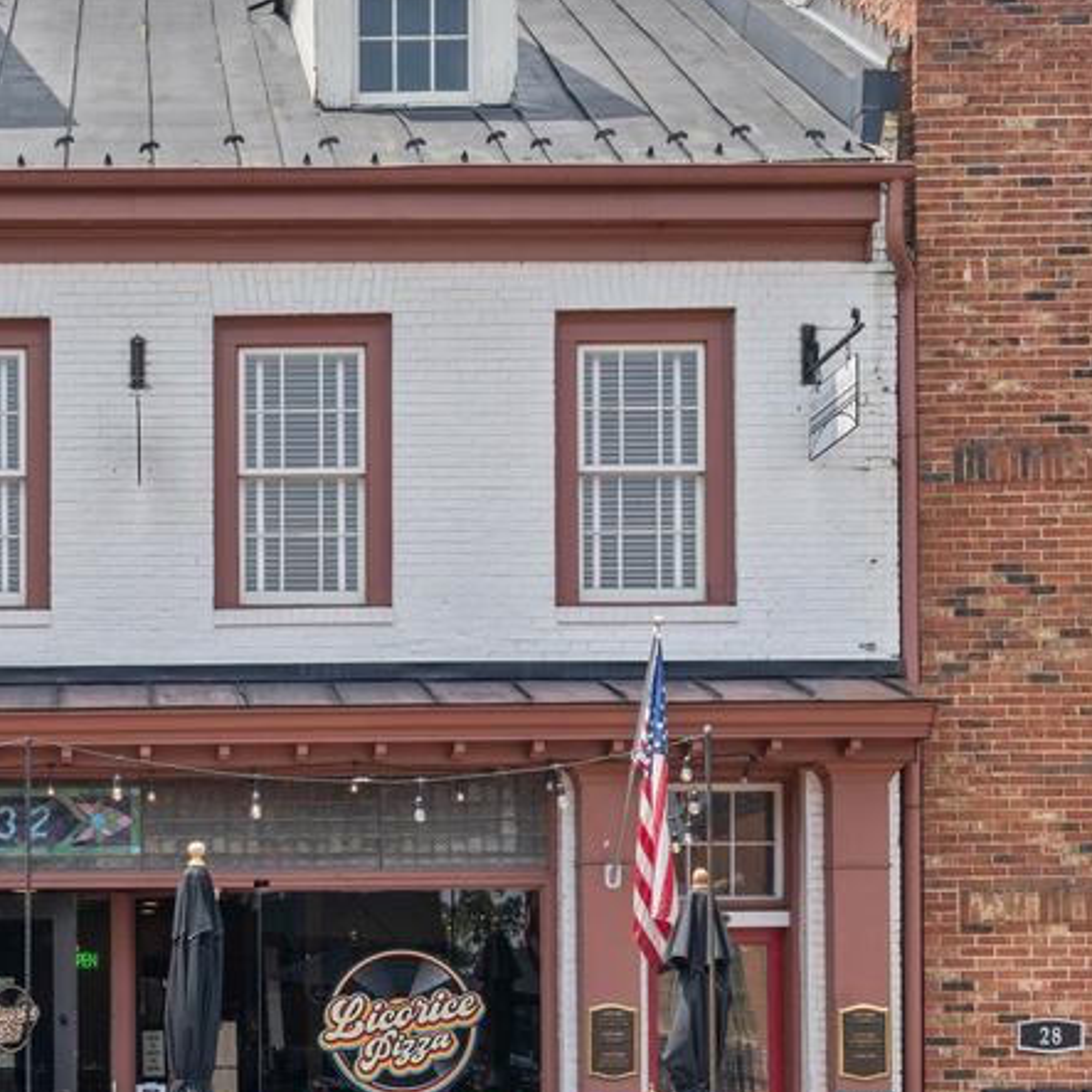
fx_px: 2106
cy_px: 472
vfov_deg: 29.0
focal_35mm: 59
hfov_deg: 28.1
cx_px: 136
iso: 250
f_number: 13
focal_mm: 30
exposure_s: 1/160
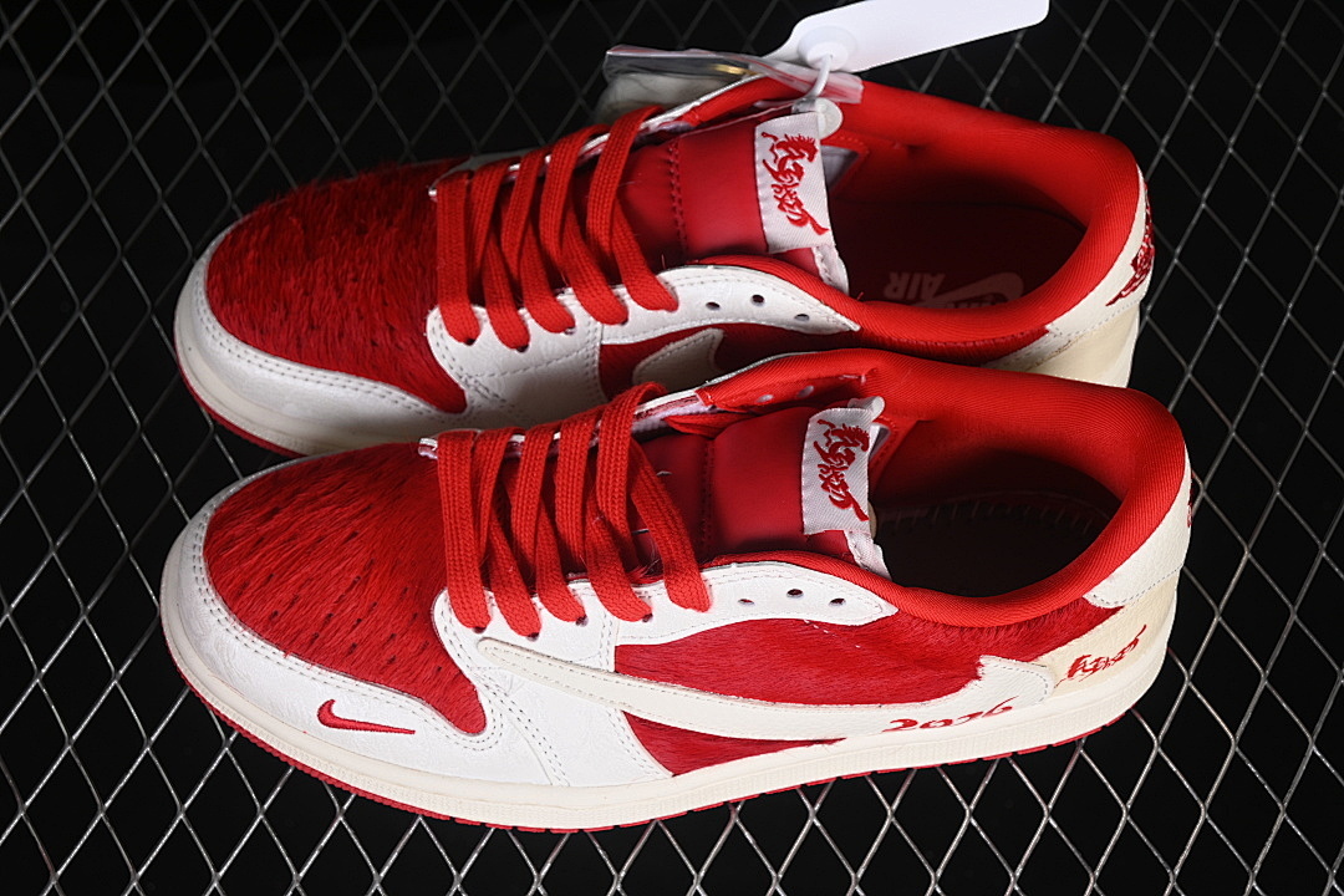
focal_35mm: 75
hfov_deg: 27.0
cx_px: 672
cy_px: 448
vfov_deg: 18.2
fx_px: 2800
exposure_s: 1/80
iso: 160
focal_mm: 50
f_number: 7.1
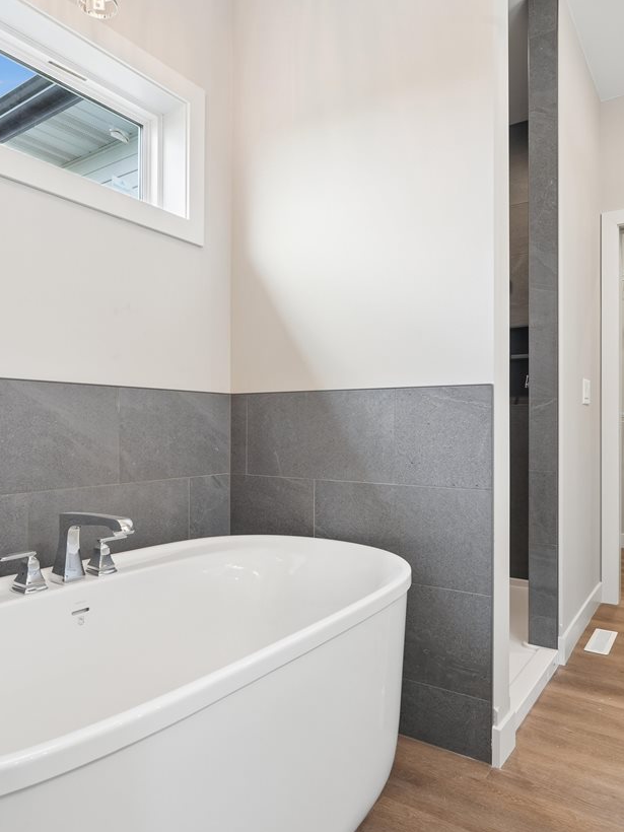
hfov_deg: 56.8
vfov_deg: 71.6
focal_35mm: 24
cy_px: 415
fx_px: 577
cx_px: 292
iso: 400
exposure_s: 1/15
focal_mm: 16
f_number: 10
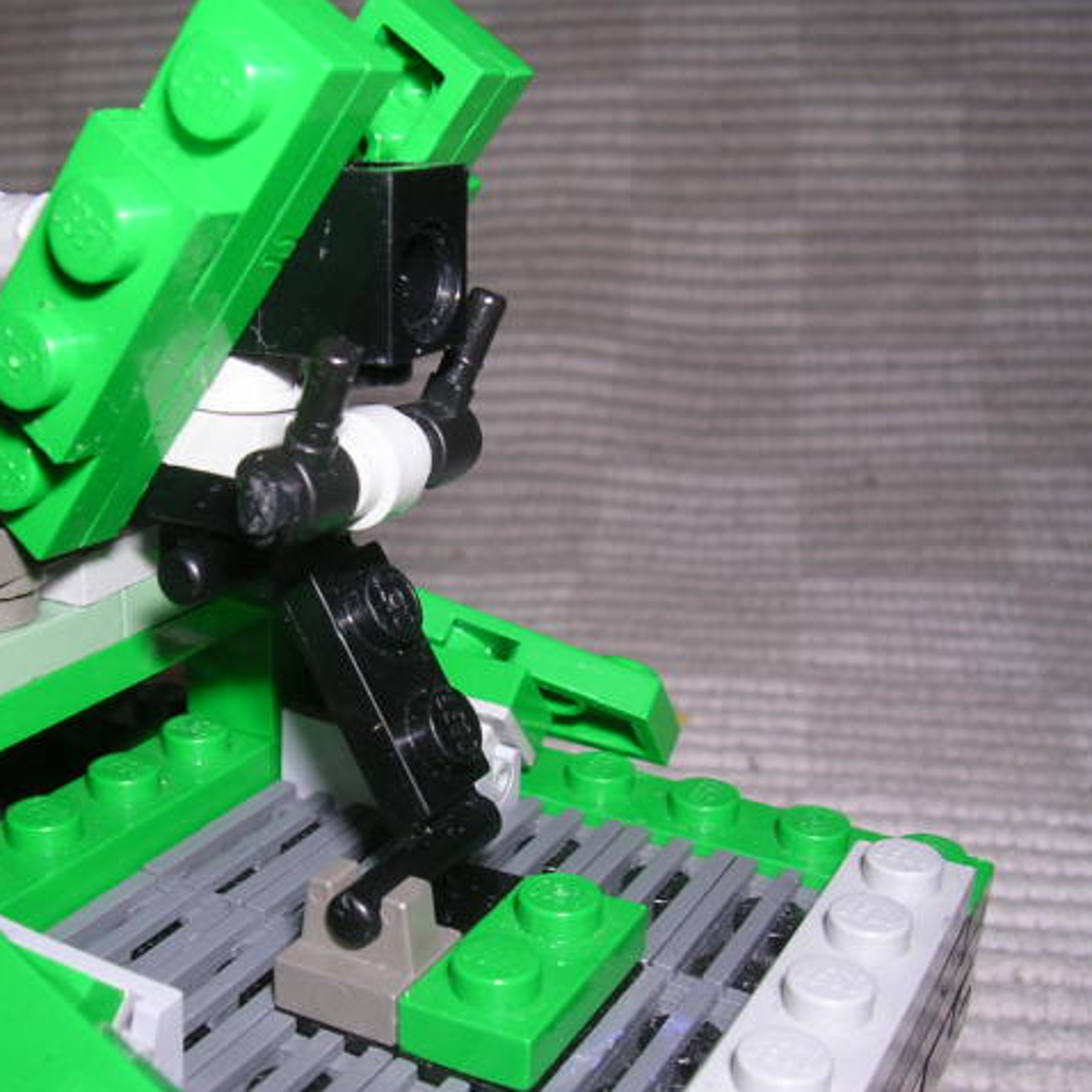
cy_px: 546
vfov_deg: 37.6
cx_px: 393
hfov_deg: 37.3
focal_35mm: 45
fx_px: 1606
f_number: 5.6
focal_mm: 5.8
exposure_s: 1/60.1
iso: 100
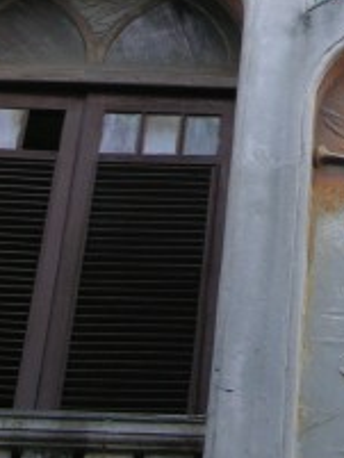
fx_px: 2330
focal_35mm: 176
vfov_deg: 11.1
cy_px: -32
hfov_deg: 8.3
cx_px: 449
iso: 50
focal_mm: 11.6
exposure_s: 1/25.4
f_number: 3
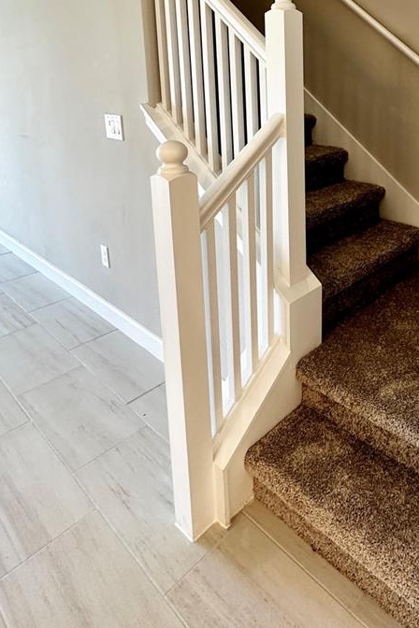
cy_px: 156
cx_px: 311
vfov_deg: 65.1
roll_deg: +0.5
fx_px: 454
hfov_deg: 47.8
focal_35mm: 26
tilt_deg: -11.4
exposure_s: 1/60
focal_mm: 2.22
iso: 250
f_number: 2.2
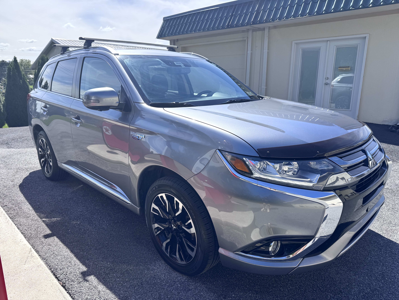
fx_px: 277
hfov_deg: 71.6
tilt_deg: -14.8
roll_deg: +1.1
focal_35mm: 24
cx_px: 200
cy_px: 150
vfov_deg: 56.8
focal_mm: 6.76
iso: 80
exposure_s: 1/2959
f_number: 1.78
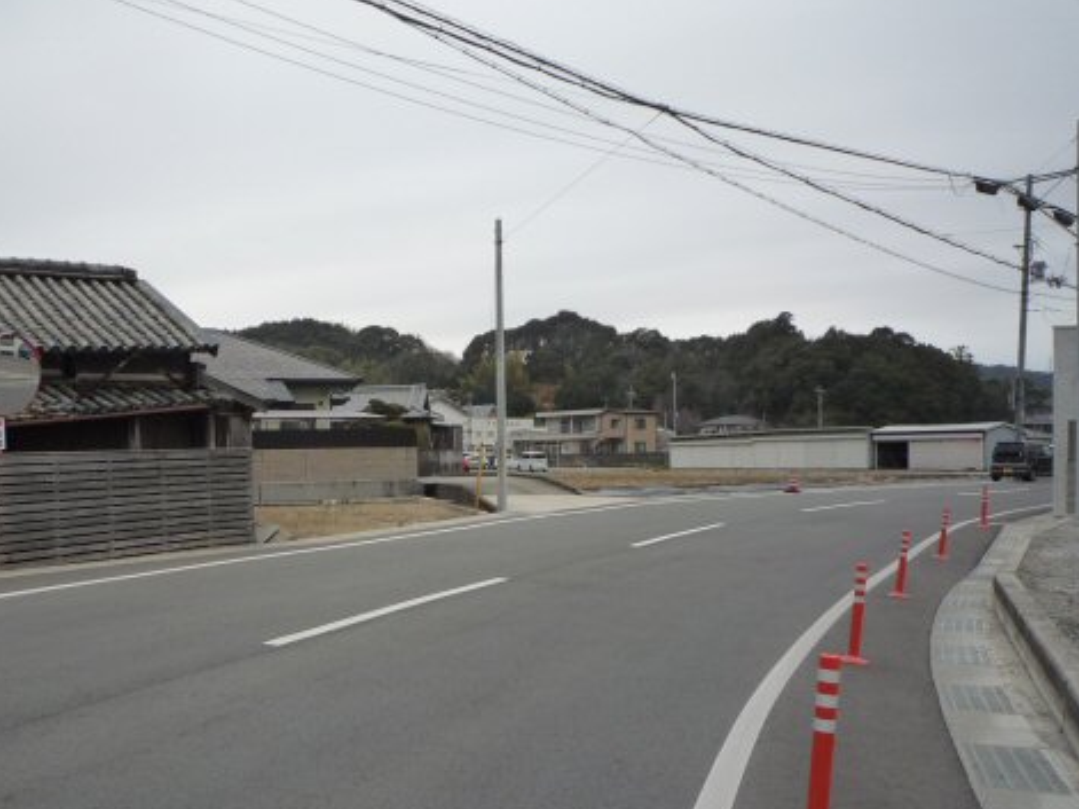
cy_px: 495
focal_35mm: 34
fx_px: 1060
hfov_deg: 52.8
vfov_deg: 41.5
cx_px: 353
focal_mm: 4.4
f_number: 2.8
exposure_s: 1/500
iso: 160
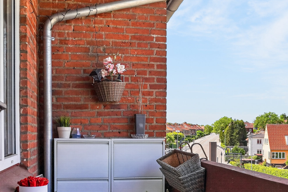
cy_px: 143
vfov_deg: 32.1
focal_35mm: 41
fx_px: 328
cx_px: 142
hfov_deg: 47.4
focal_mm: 21
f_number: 8
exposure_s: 1/320
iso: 400
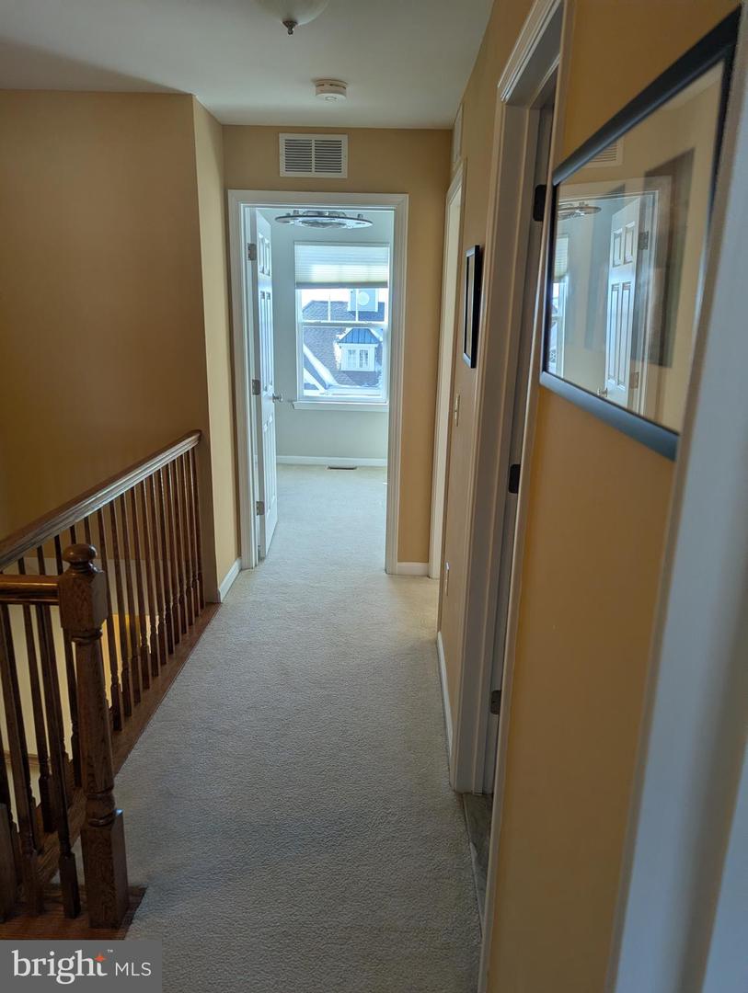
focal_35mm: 24
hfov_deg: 56.9
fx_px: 690
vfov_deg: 71.5
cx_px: 374
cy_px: 496
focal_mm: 6.81
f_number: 1.85
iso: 50
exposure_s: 1/232
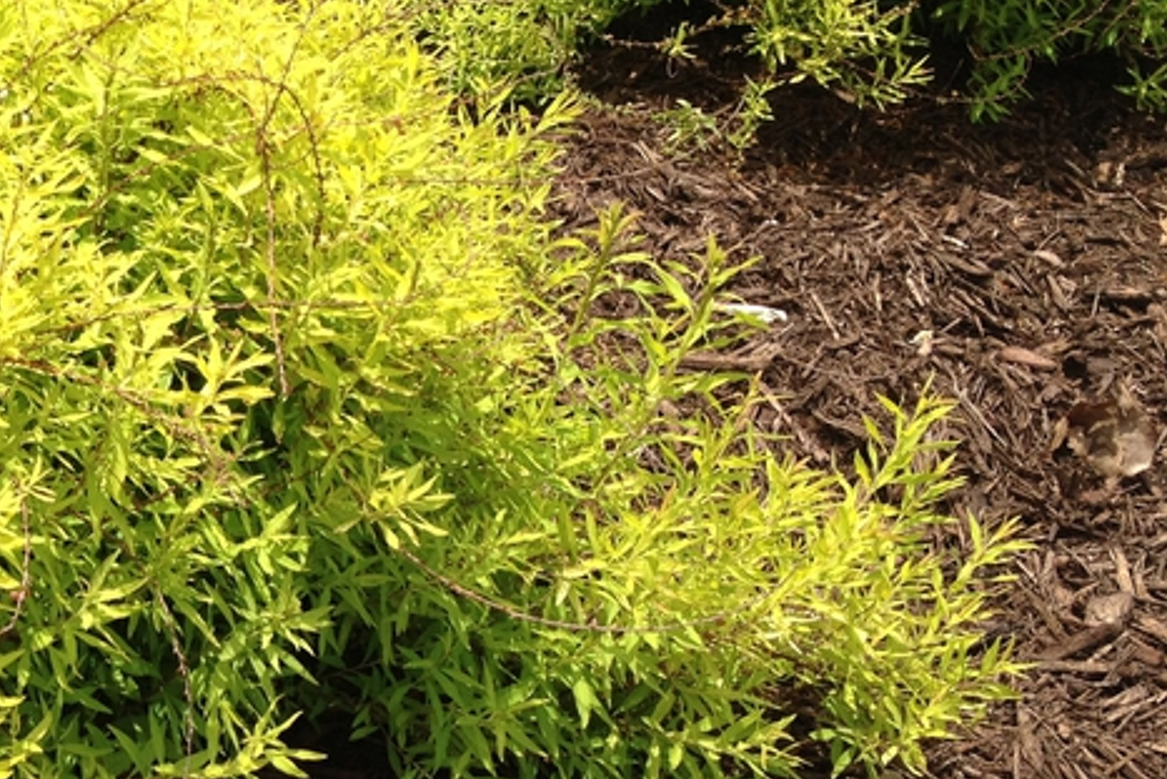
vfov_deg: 17.0
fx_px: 2594
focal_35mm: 80
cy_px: 571
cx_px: -55
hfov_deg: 24.0
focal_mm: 4.28
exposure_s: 1/1577
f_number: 2.4
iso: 50
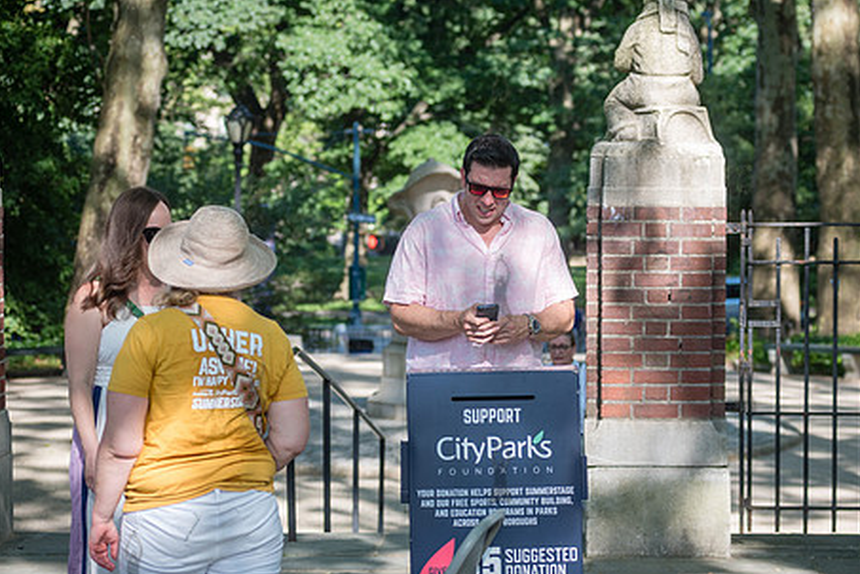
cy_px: 286
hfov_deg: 19.3
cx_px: 499
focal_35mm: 106
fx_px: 2532
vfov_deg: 12.9
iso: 160
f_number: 4
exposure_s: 1/400
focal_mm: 80
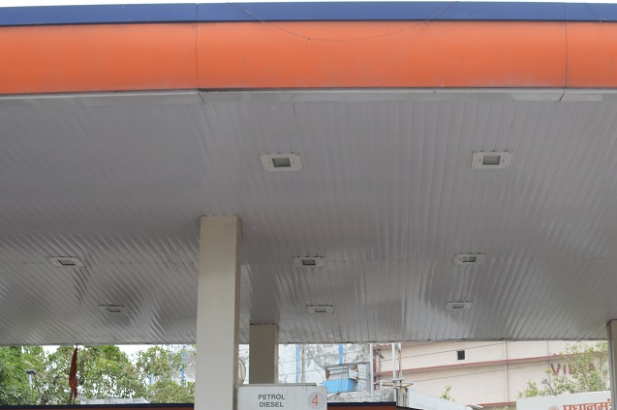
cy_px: 347
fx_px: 874
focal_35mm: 51
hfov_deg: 38.3
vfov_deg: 25.8
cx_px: 427
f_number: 6.3
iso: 100
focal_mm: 18
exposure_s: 1/160
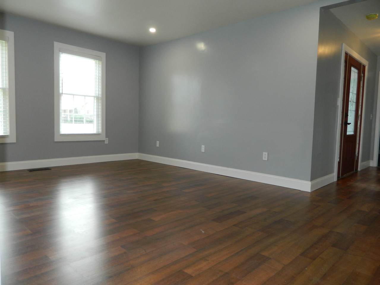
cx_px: 190
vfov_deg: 54.9
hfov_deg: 69.4
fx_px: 274
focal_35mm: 25
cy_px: 142
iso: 110
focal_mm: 4.5
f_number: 3.1
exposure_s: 1/30
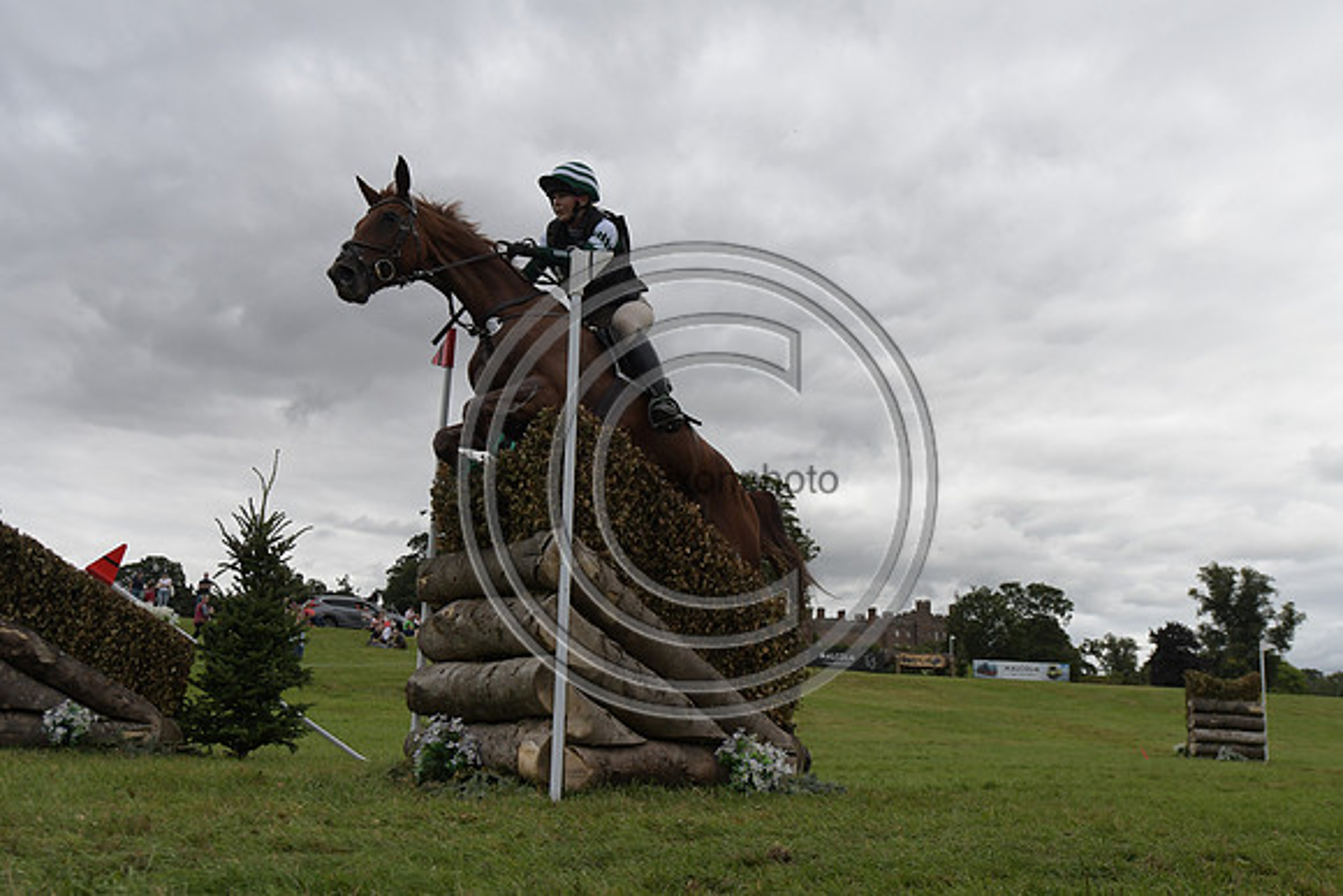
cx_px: 672
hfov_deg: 57.2
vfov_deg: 40.0
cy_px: 448
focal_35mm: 33
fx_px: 1231
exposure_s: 1/4000
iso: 800
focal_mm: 22
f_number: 5.6
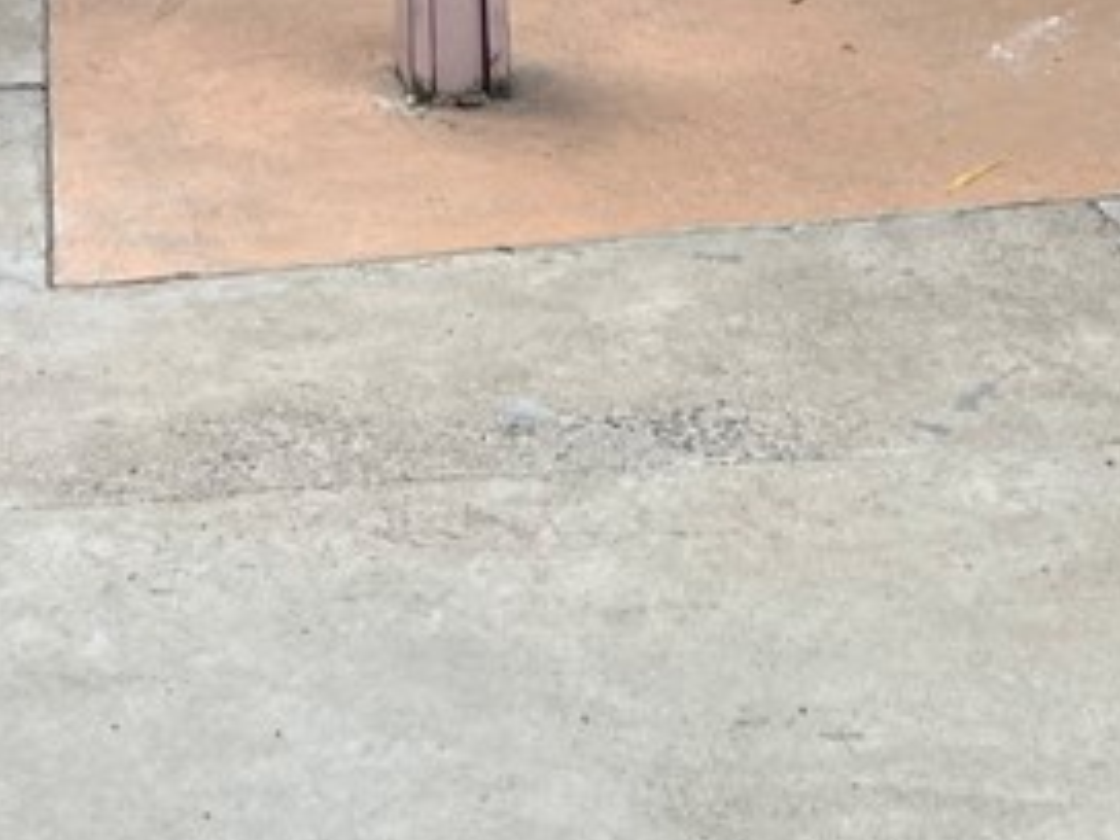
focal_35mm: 98
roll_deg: +2.5
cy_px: -346
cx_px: 486
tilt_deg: -11.5
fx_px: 3171
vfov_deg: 14.3
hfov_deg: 20.0
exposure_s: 1/127
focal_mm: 5.7
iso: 32
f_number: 1.5
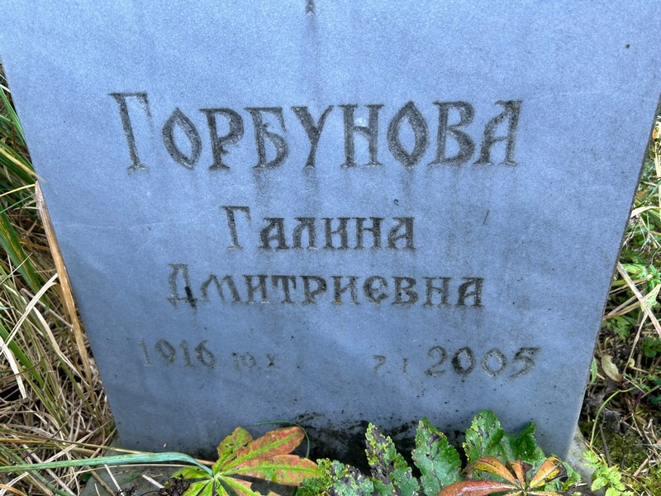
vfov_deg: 53.1
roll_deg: +4.8
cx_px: 330
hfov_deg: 67.3
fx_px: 496
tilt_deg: -29.6
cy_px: 248
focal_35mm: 26
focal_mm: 5.7
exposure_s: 1/121
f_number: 1.5
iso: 50
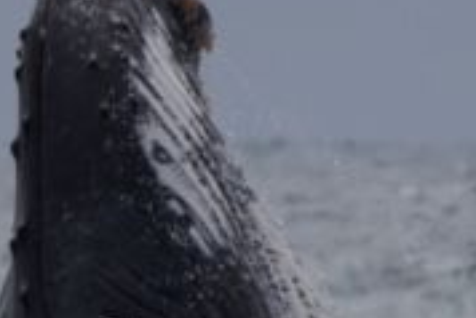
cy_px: 421
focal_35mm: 1980
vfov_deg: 0.7
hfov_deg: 1.0
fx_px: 26201
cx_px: 313
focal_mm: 441
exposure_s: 1/3200
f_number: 7.1
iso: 320
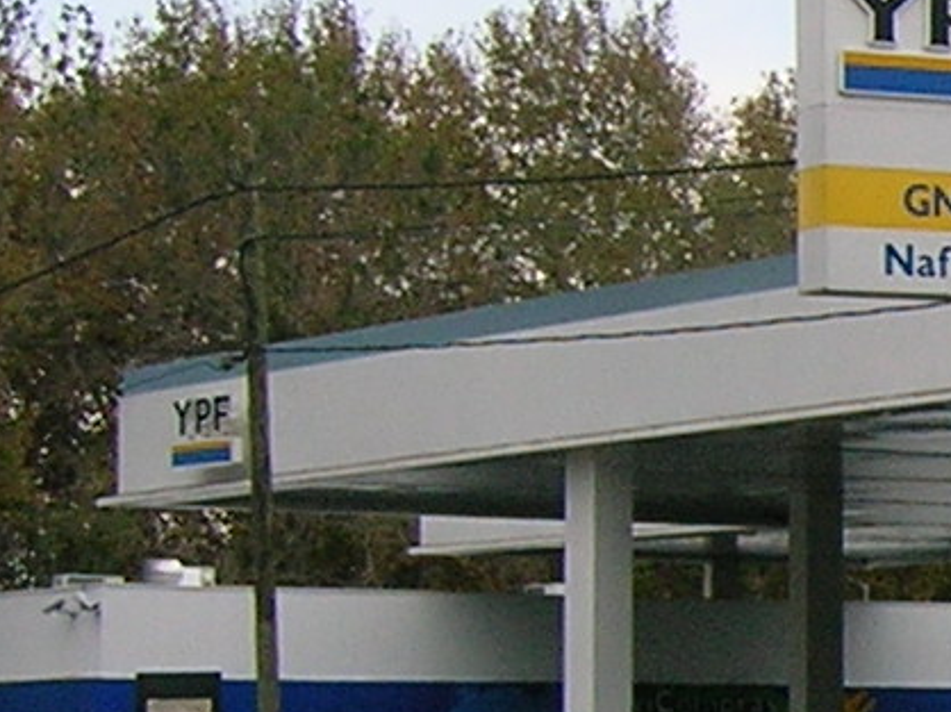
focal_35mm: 186
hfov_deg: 9.9
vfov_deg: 8.0
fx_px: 5107
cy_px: 632
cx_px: 1893
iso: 71
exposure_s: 1/249
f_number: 4.9
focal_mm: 5.7
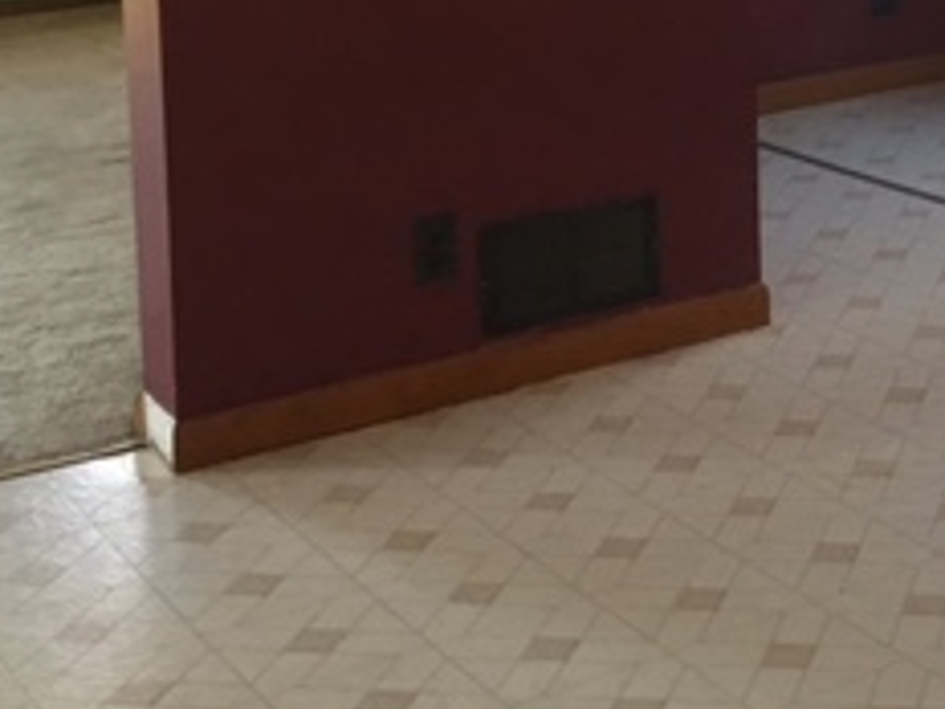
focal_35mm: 80
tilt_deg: -3.3
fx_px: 2184
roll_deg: +1.3
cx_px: 1067
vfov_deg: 17.6
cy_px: -143
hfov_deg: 22.8
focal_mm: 4.15
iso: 32
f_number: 2.2
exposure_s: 1/15
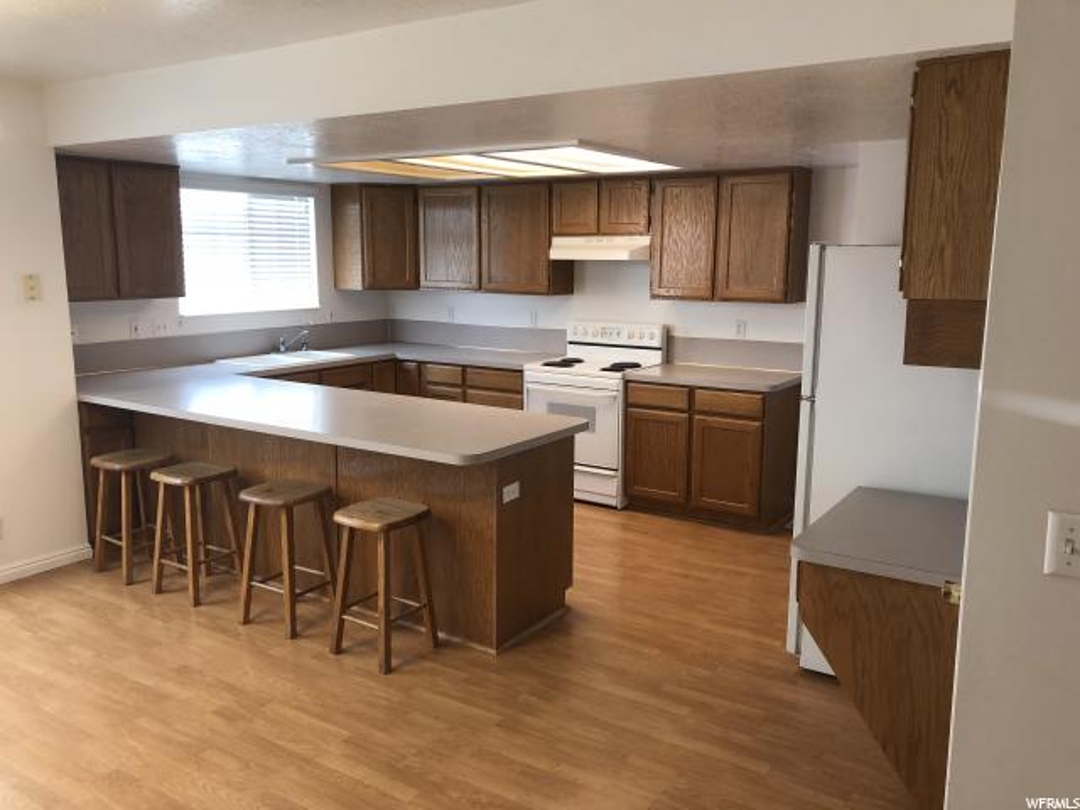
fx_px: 874
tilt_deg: -9.5
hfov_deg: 63.4
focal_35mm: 28
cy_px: 405
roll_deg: +0.5
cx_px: 540
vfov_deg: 49.7
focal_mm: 3.99
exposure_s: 1/30
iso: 40
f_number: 1.8
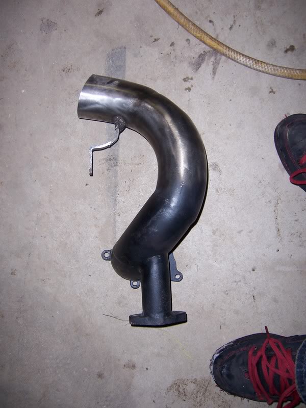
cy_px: 204
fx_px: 424
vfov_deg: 51.4
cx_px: 153
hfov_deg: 39.7
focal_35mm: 36
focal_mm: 6.2
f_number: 2.8
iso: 80
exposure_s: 1/60
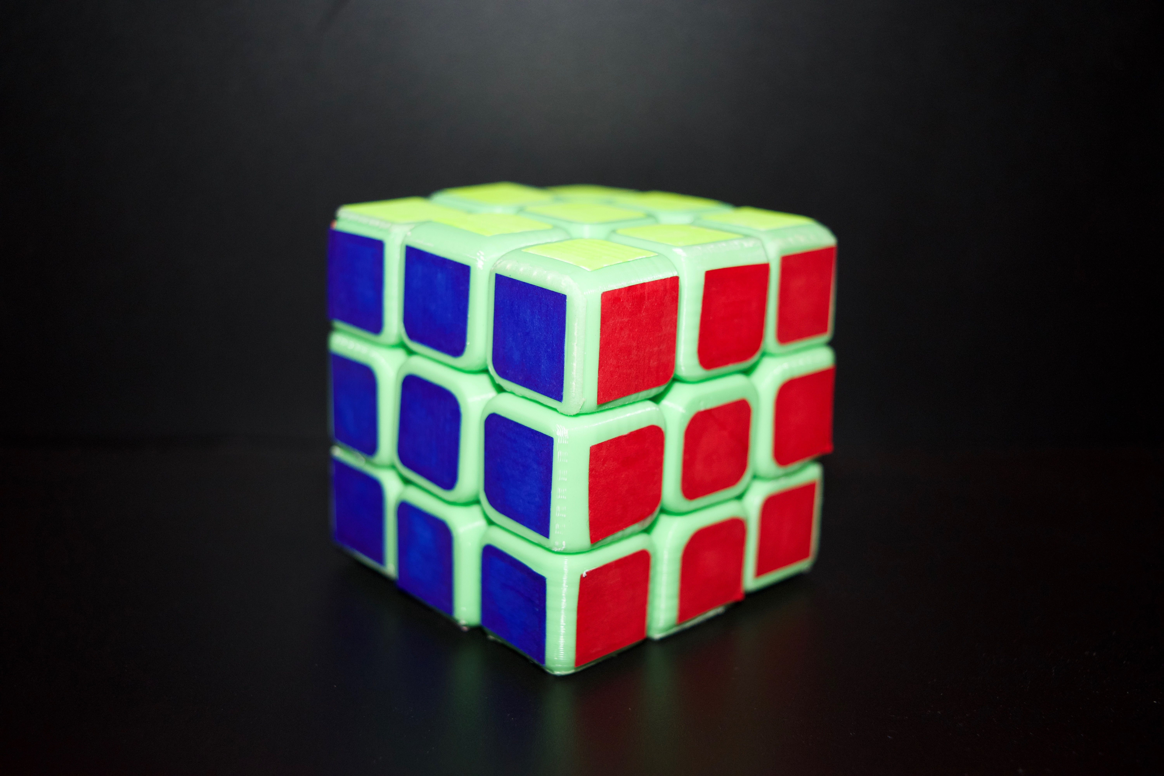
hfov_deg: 46.4
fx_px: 1358
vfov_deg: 31.9
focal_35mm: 42
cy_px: 388
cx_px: 582
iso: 800
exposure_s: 1/80
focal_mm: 28
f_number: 4.2
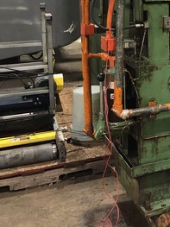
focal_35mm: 80
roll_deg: -1.7
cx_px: 306
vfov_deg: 23.7
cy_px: 20
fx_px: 524
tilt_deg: -7.2
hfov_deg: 15.7
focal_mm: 3.99
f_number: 1.8
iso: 100
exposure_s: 1/9
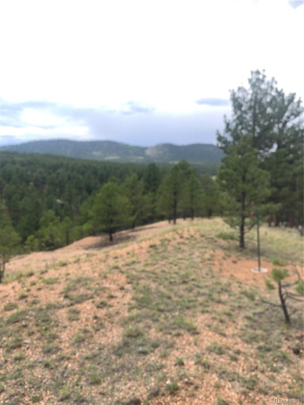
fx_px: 304
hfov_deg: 53.1
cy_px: 202
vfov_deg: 67.3
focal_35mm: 26
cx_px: 152
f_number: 1.8
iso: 25
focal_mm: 4.25
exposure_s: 1/204
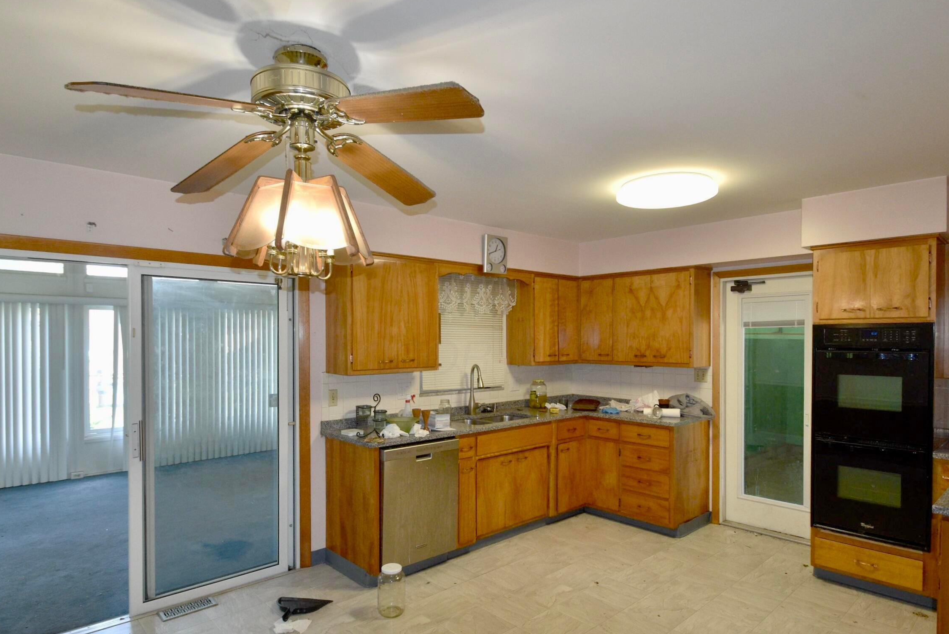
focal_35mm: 19
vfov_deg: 64.4
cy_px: 356
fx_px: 501
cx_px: 478
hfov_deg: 86.9
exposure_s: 1/125
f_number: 5.6
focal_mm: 10
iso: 800
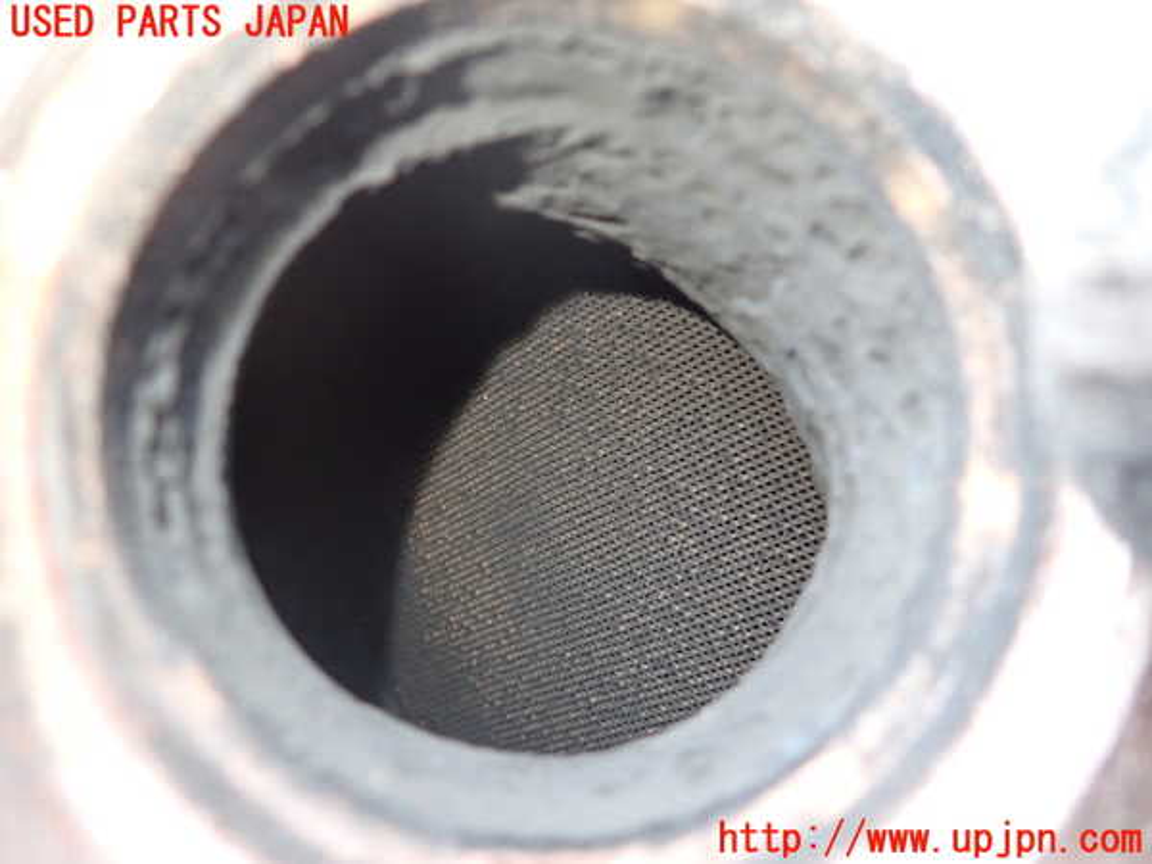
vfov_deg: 54.9
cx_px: 576
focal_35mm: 25
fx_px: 832
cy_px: 432
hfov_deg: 69.4
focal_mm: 4.5
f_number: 2
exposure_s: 1/30
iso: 500
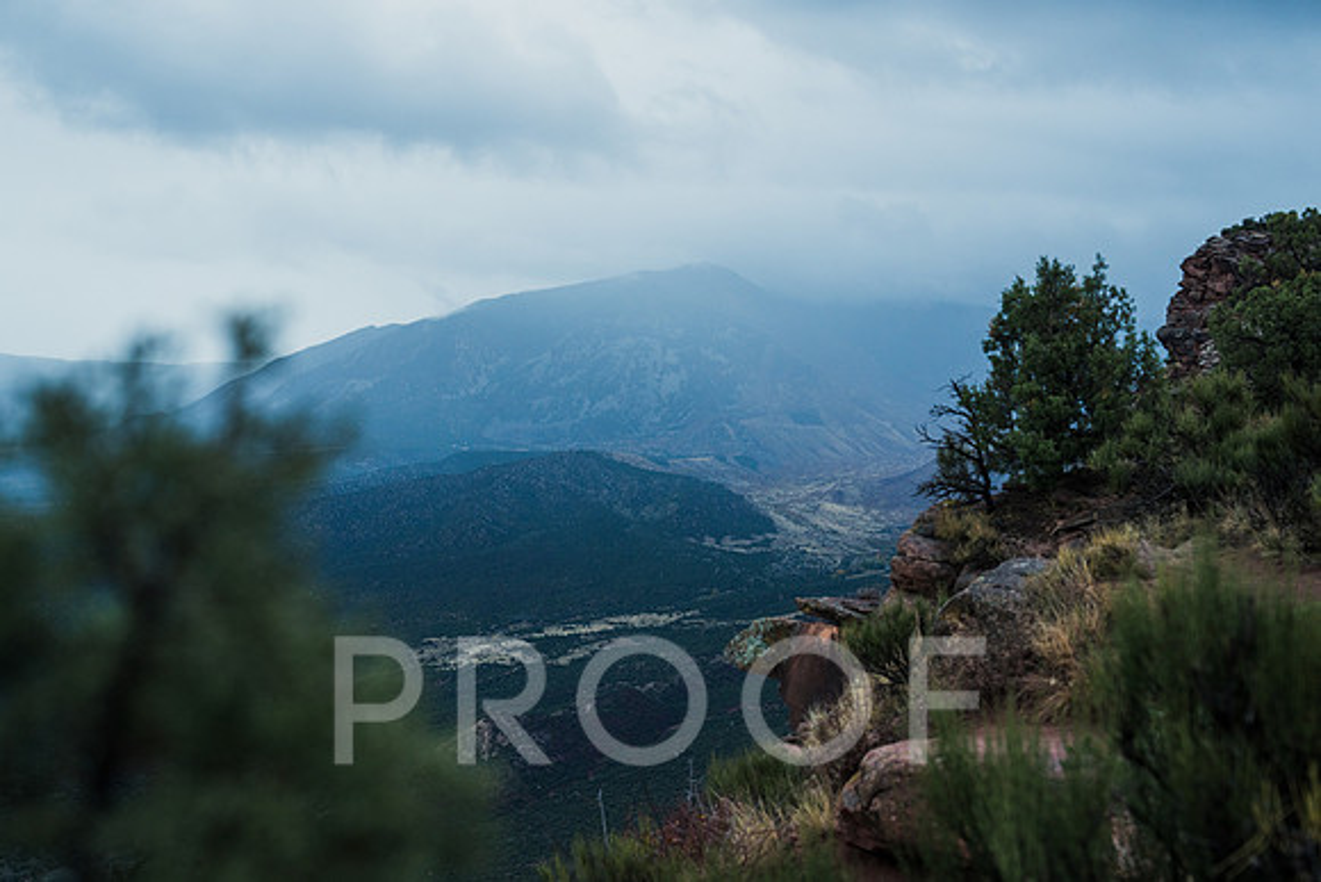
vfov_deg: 25.2
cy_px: 441
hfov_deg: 37.1
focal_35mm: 54
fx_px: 1971
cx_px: 660
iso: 640
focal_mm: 52
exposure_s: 1/60
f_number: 4.5
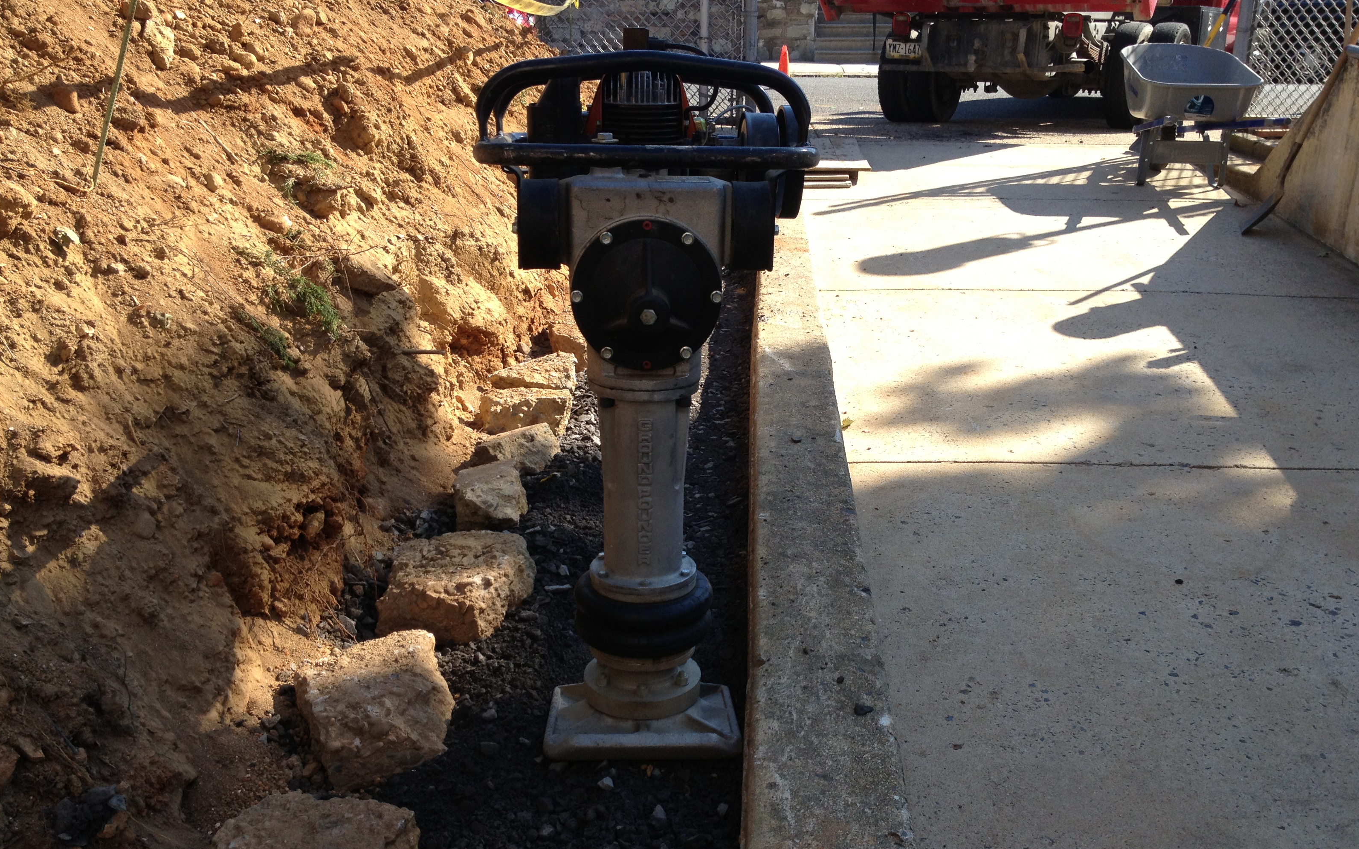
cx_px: 693
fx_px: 1407
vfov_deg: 33.5
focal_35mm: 38
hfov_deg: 51.5
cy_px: 500
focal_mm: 4.28
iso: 50
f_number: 2.4
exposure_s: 1/546
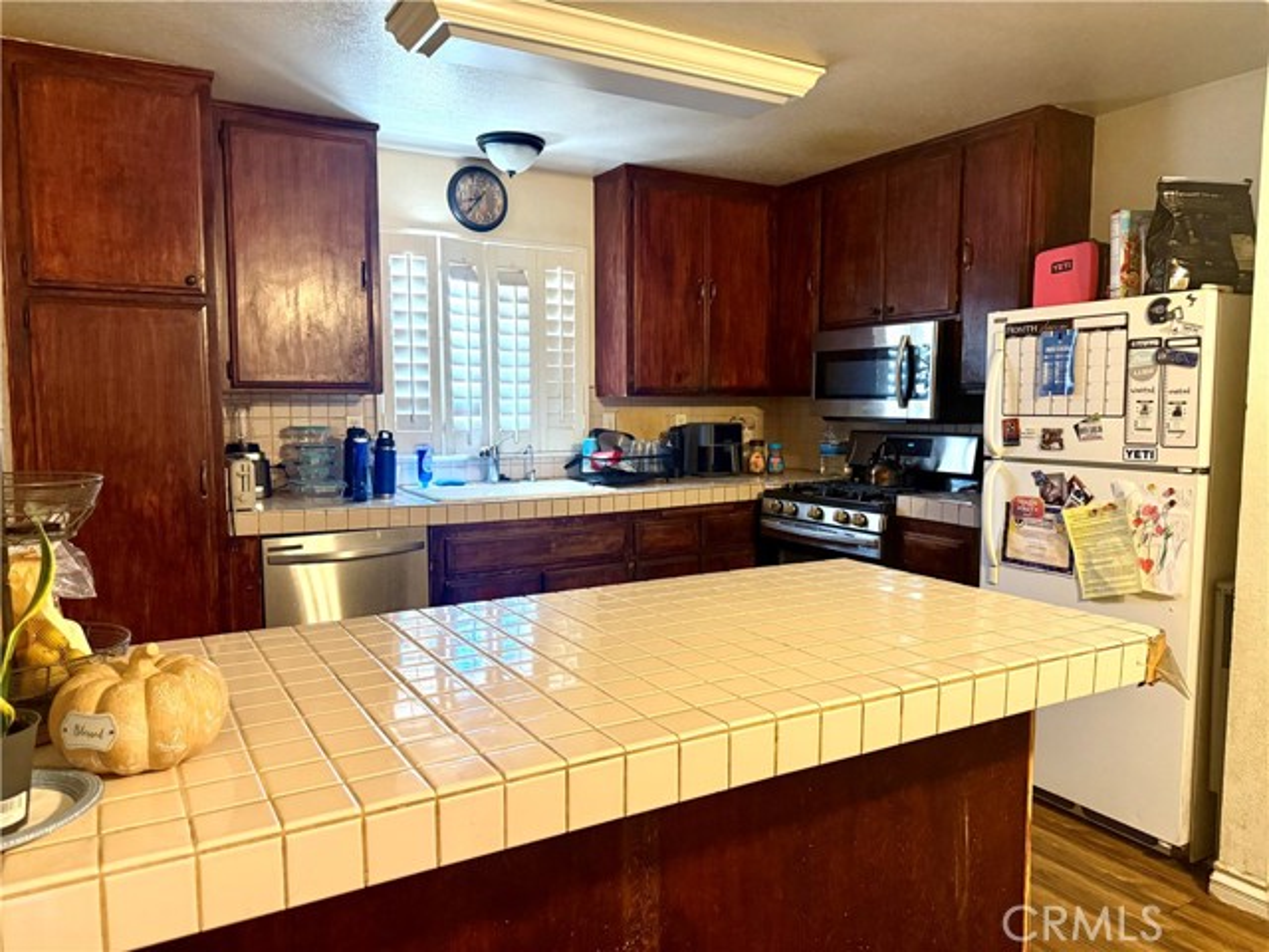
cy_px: 476
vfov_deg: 56.8
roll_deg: +0.1
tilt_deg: -5.0
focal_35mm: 24
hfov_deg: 71.6
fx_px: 880
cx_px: 634
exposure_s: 1/60
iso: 640
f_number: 1.78
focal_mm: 6.76
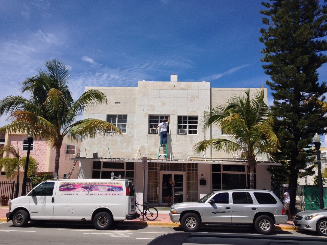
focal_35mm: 35
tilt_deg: +8.6
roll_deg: -0.9
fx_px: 331
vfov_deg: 40.7
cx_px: 164
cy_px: 122
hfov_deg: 52.6
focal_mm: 4.28
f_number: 2.4
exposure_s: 1/2907
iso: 50
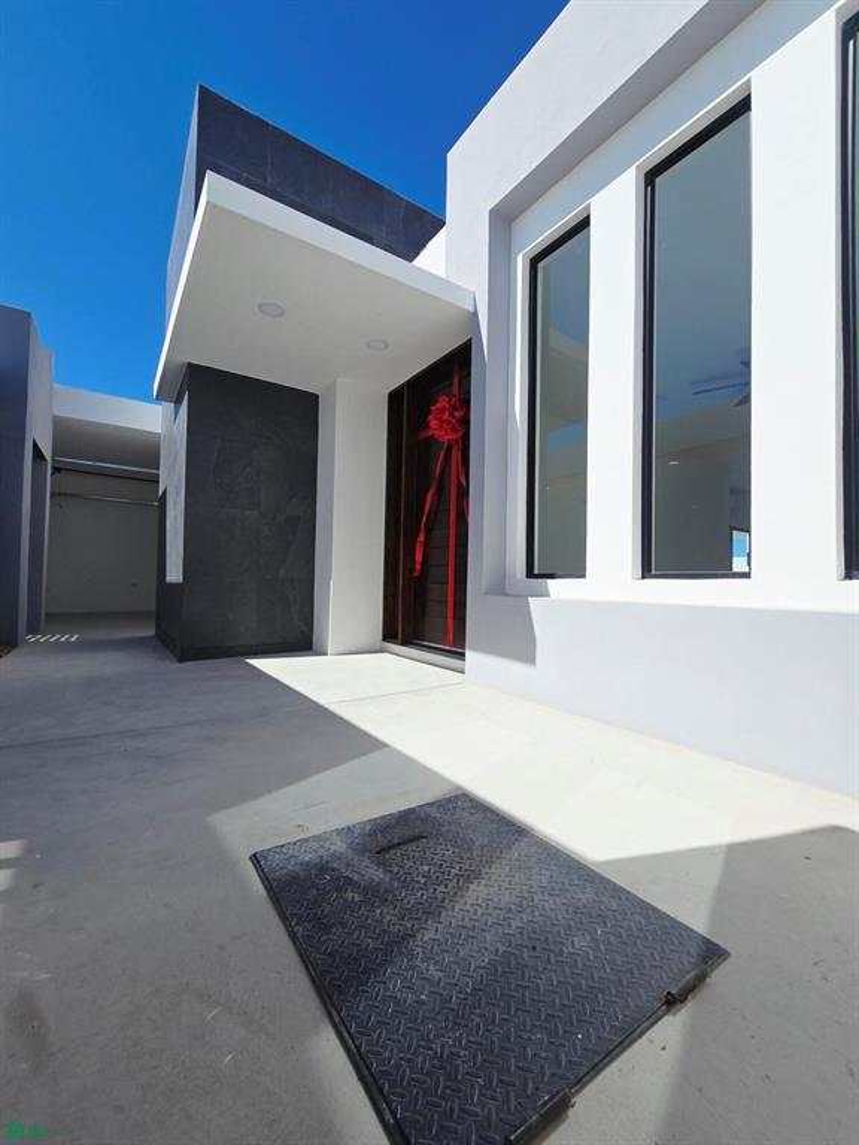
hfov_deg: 89.9
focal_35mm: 13
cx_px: 430
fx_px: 430
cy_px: 572
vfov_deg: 106.2
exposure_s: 1/3436
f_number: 2.2
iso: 50
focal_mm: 2.2
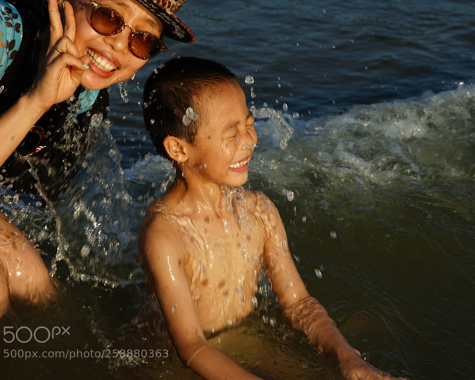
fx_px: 1673
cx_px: 268
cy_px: 191
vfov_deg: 13.0
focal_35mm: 119
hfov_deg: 16.2
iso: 100
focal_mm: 105
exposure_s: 1/200
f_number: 9
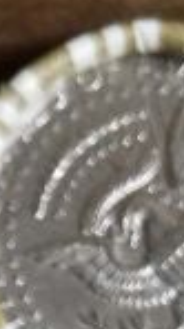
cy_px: 731
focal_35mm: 153
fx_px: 1330
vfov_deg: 12.0
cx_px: -237
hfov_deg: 7.5
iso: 160
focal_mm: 4.2
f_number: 1.7
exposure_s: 1/24
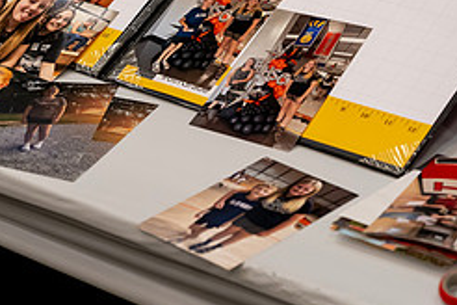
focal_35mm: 146
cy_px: 38
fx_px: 1853
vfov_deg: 9.4
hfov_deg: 14.0
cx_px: 160
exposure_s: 1/200
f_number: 4
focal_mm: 62
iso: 2500
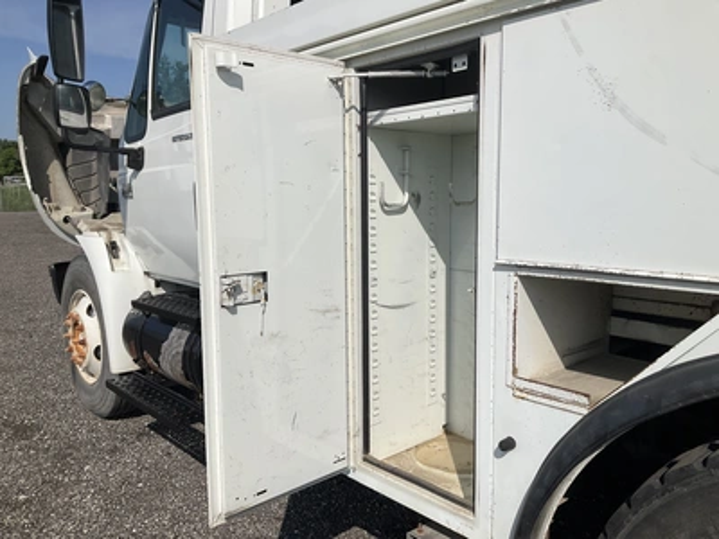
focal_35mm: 29
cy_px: 270
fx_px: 602
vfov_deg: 48.2
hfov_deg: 61.7
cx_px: 360
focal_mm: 3
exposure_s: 1/5814
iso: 25
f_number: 1.8
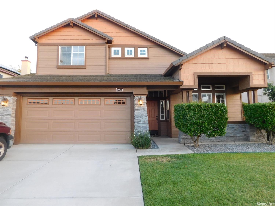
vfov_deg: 58.9
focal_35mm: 23
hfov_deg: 73.9
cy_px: 103
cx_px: 138
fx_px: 183
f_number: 3
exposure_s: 1/30
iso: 160
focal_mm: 4
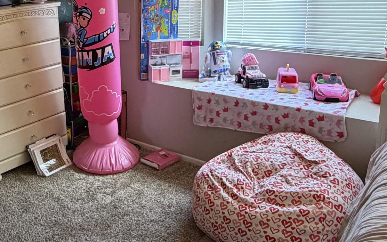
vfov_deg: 31.5
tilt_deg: -12.4
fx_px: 422
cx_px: 80
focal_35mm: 40
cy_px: 65
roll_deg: +3.9
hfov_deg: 46.8
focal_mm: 2.22
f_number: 2.2
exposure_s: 1/119
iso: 320
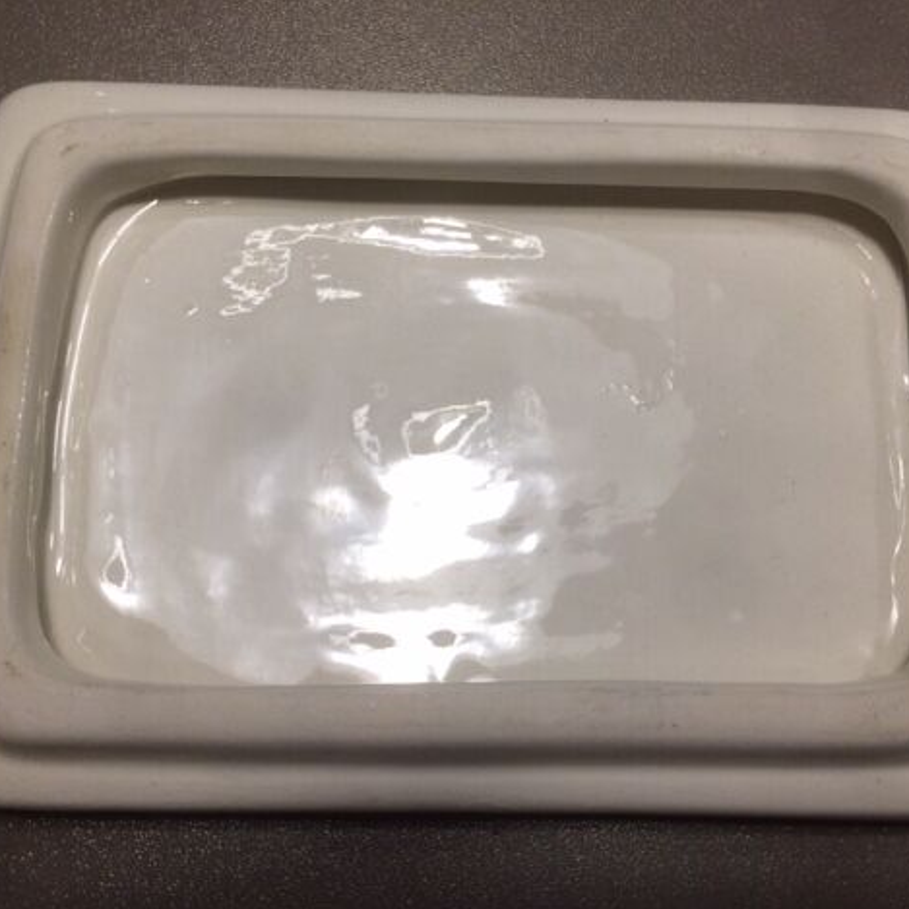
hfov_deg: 47.2
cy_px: 463
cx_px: 471
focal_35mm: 35
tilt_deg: -76.4
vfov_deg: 47.2
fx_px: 1040
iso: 64
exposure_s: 1/100
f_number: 2.2
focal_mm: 4.15
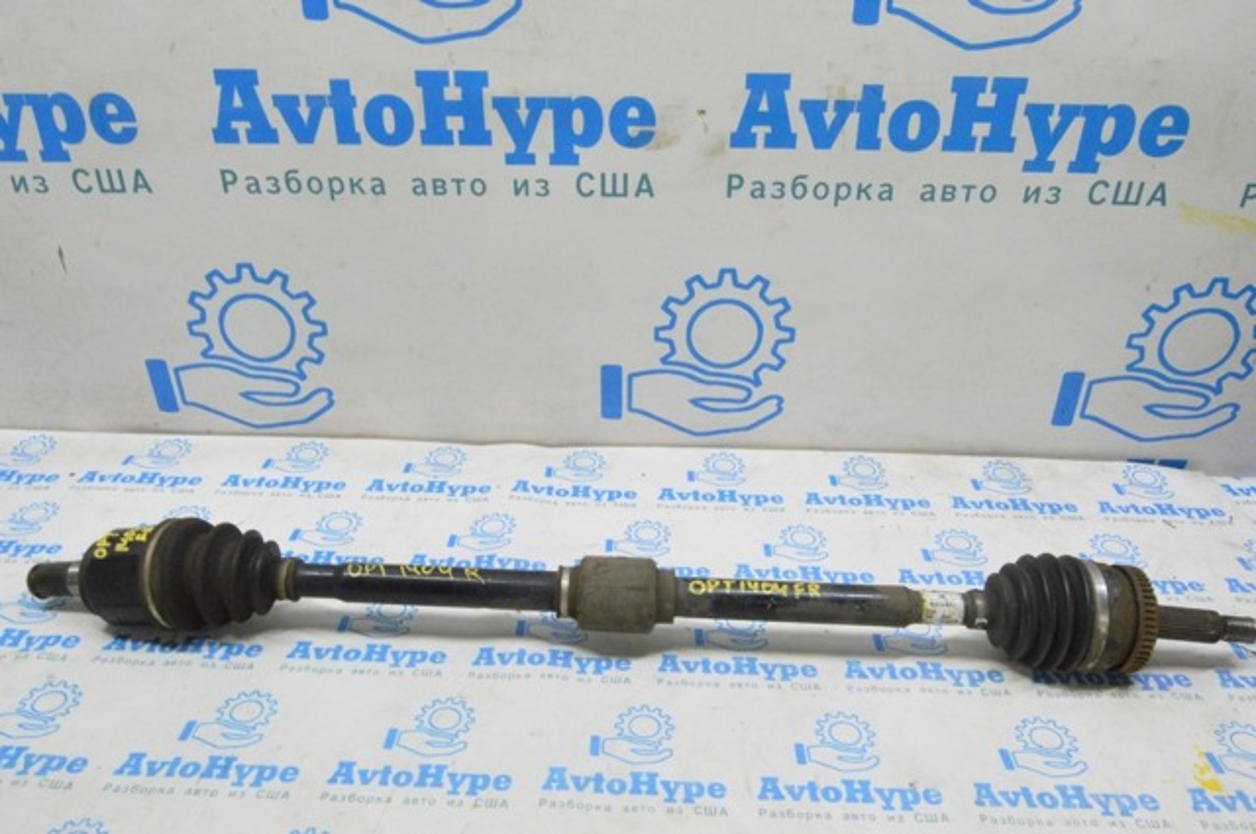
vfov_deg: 47.8
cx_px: 628
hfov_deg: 67.4
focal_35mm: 27
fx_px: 941
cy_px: 417
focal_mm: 18
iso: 6400
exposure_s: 1/20
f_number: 20
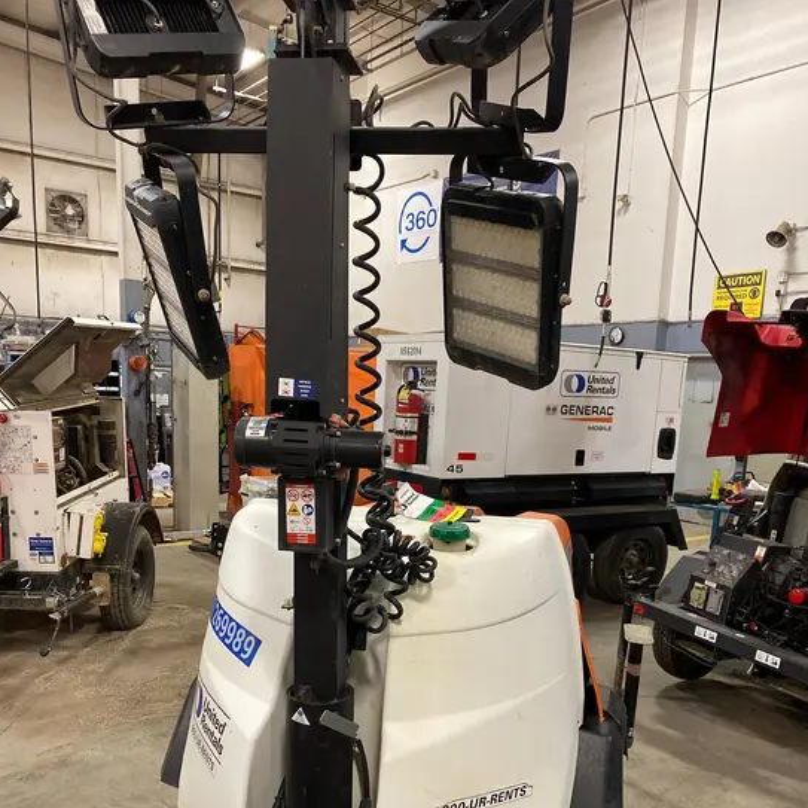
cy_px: 544
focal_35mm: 31
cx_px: 408
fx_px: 819
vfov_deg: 51.5
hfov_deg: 52.5
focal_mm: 4.25
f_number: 1.8
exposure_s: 1/60
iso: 200
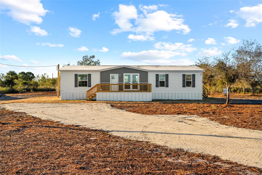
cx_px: 131
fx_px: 255
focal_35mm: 35
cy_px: 88
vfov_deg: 37.8
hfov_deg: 54.4
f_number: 8
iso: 100
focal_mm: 35
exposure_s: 1/60
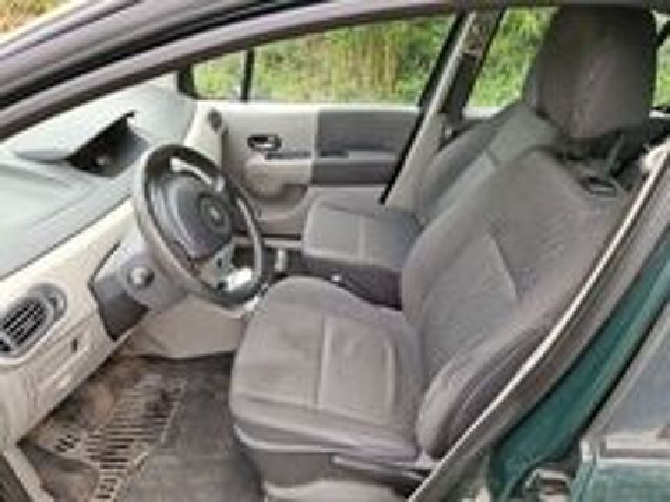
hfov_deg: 73.9
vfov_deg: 58.9
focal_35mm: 23
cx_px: 335
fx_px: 445
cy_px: 251
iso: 50
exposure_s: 1/230
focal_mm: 5.4
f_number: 1.8
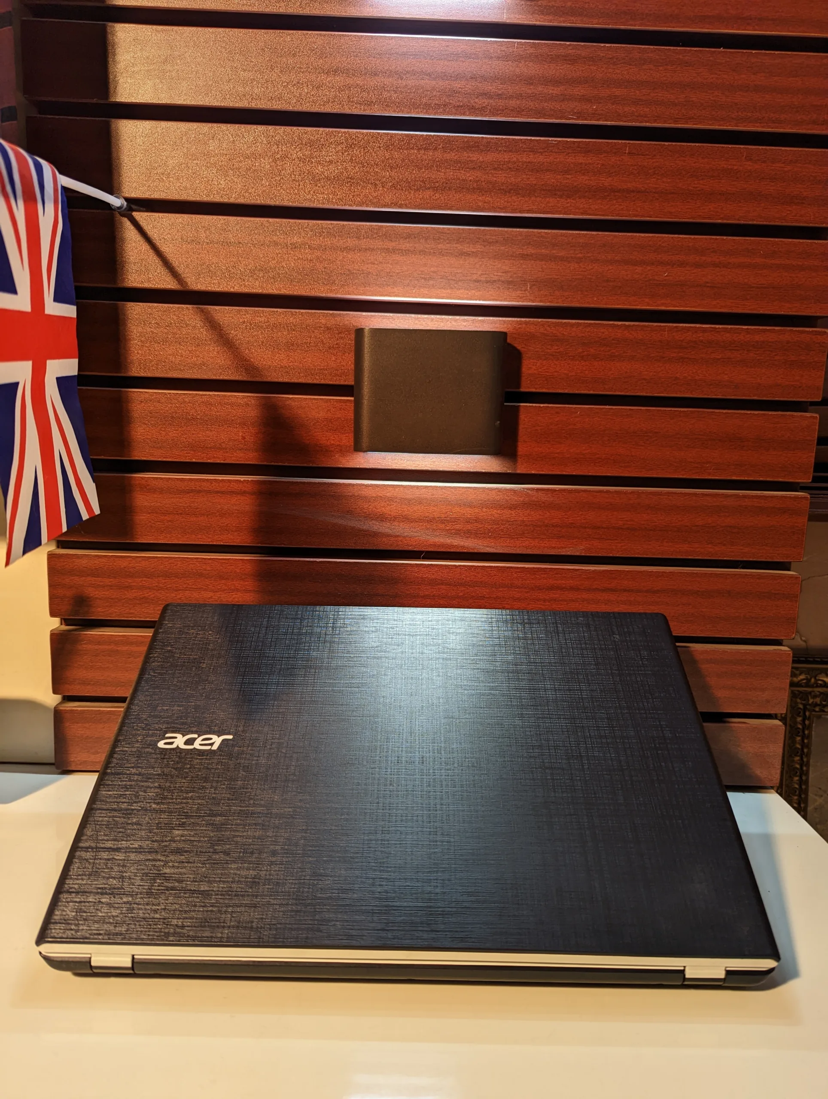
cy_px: 550
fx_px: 763
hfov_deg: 56.9
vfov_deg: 71.5
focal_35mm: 24
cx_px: 414
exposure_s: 1/100
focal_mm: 6.81
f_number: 1.85
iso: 69
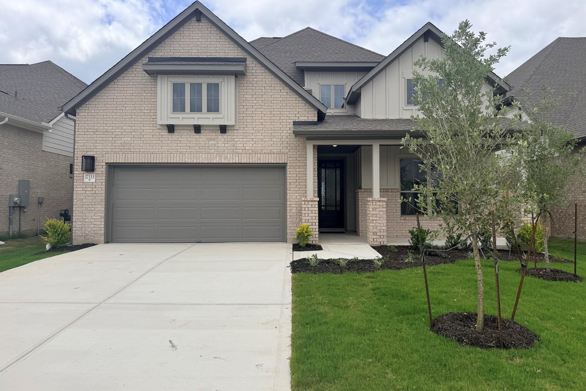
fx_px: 407
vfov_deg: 51.2
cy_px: 176
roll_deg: +1.3
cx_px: 293
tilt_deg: +4.5
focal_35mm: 25
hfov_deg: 71.5
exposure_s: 1/5714
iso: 80
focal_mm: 6.76
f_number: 1.78
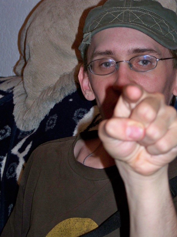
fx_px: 845
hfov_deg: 12.0
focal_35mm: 124
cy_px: 118
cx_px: 88
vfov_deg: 15.9
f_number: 3.2
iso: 200
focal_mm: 21.1
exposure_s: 1/30
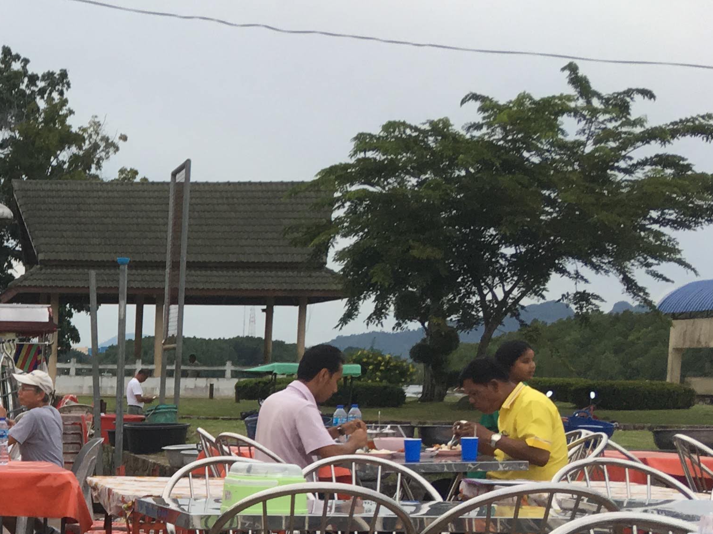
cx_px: -190
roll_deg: -1.8
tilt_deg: -4.8
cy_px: 514
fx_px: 1586
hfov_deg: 22.8
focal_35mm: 77
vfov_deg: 18.7
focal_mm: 4.15
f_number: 2.2
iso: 40
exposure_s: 1/100
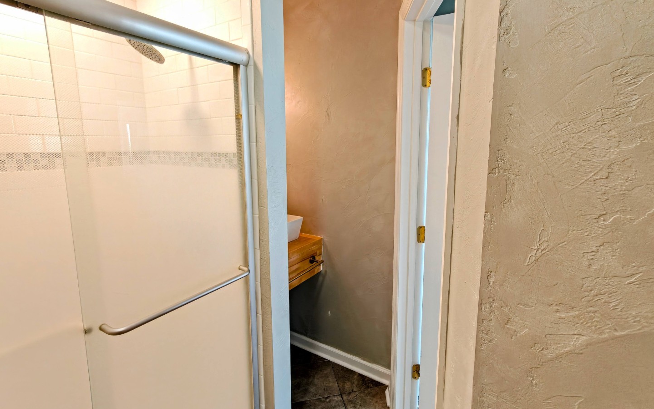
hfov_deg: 94.4
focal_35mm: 17
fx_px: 303
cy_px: 187
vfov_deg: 67.9
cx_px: 327
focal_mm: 2.31
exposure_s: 1/60
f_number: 2
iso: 250
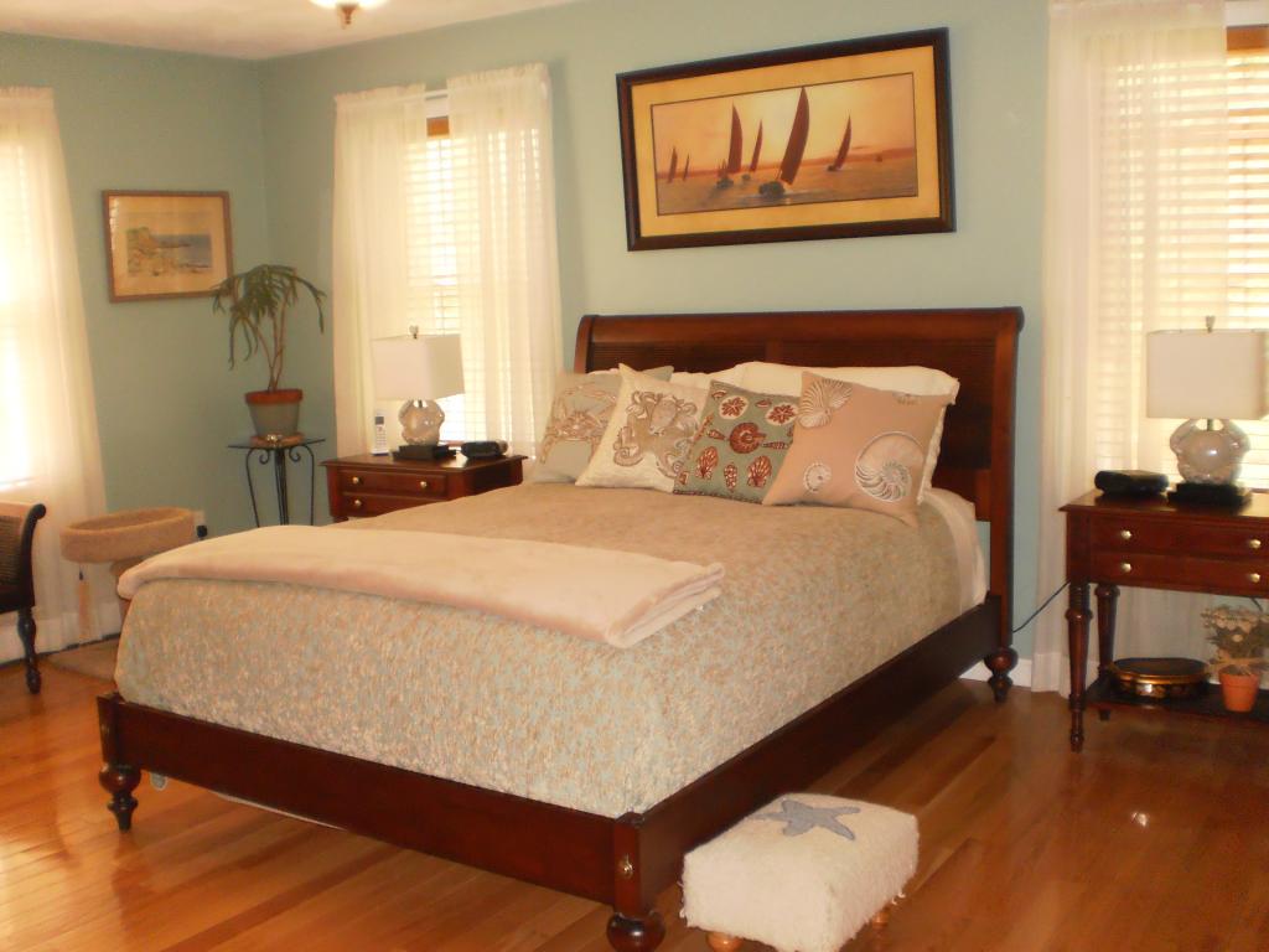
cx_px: 634
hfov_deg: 51.4
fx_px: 1320
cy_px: 476
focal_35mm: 36
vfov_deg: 39.7
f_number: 3.1
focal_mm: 6.3
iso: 400
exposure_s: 1/30
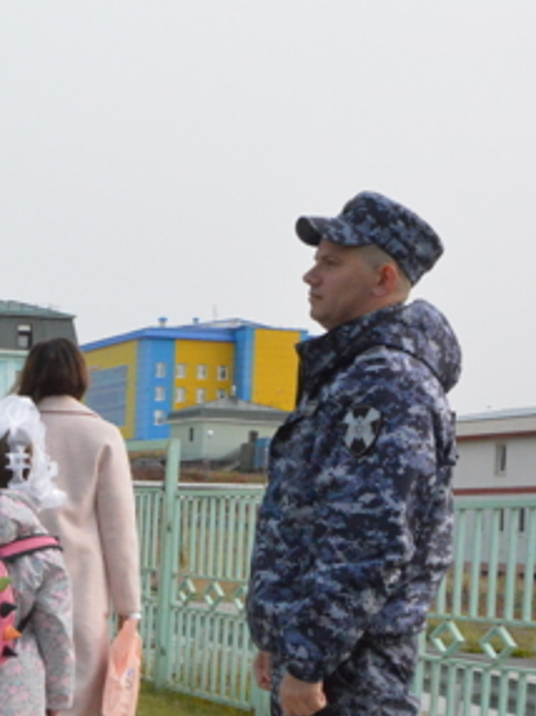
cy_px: 578
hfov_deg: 15.3
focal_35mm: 91
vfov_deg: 21.3
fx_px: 1882
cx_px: -210
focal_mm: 24
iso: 3200
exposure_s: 1/1250
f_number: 18
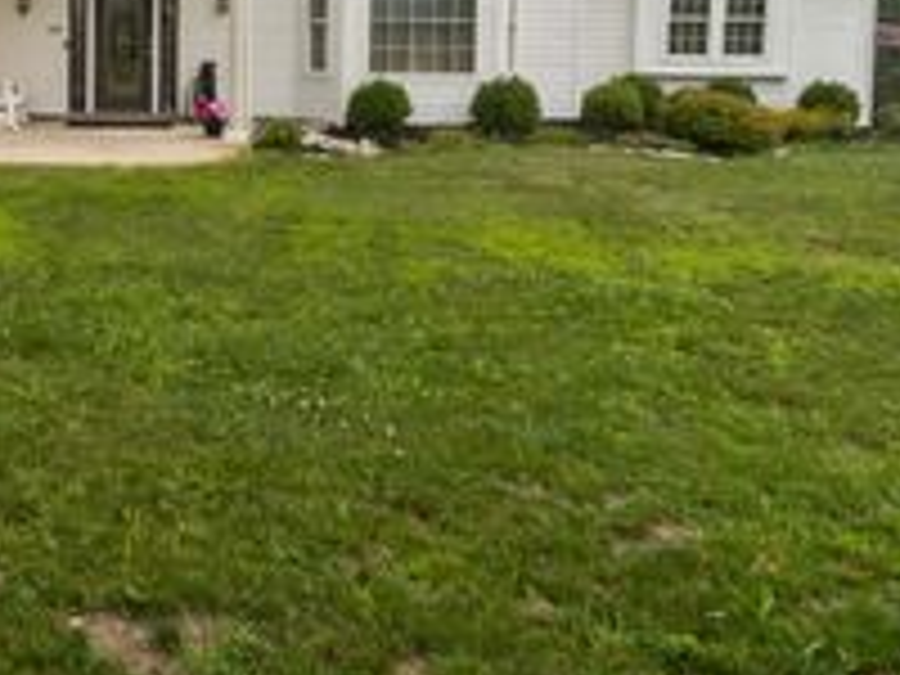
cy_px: 101
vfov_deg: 37.7
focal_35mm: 36
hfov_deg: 46.5
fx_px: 936
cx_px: 94
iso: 100
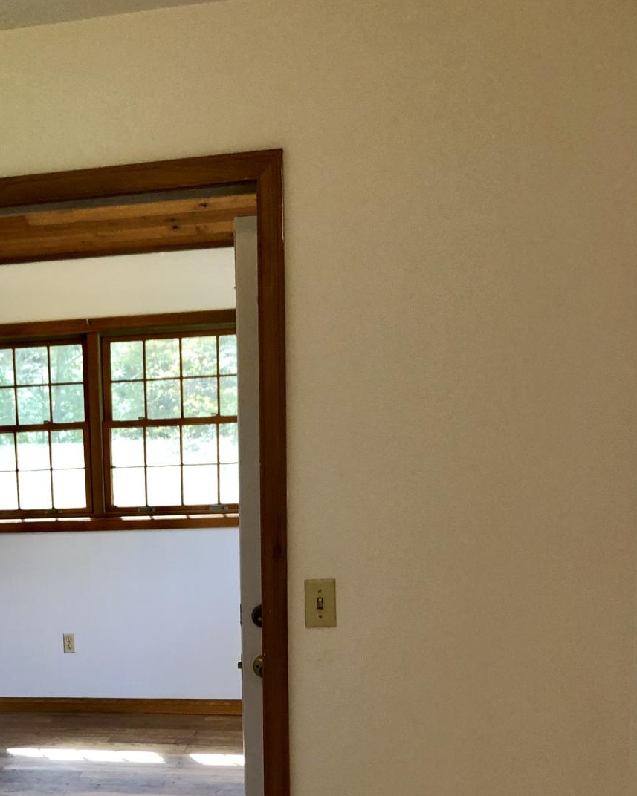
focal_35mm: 51
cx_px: 86
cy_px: 650
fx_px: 1202
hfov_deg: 28.7
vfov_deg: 35.3
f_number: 1.8
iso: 32
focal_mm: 3.99
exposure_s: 1/30
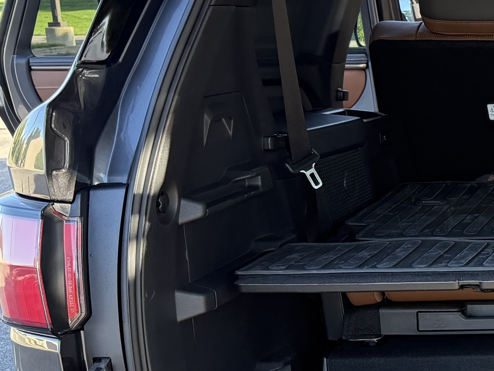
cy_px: 255
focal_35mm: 82
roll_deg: -1.0
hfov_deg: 20.7
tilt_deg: -10.4
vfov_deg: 17.9
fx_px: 1170
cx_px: 722
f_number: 1.78
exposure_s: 1/240
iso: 200
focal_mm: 6.76
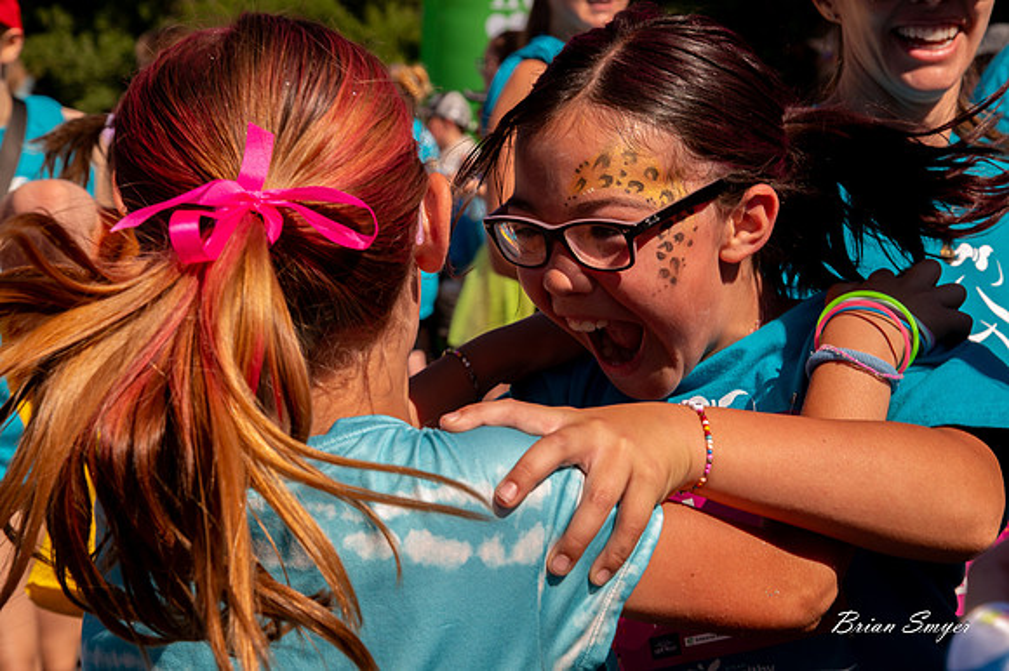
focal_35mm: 91
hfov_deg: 22.3
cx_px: 562
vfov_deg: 14.9
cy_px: 297
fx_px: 2560
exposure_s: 1/1000
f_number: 11
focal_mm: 82
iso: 800
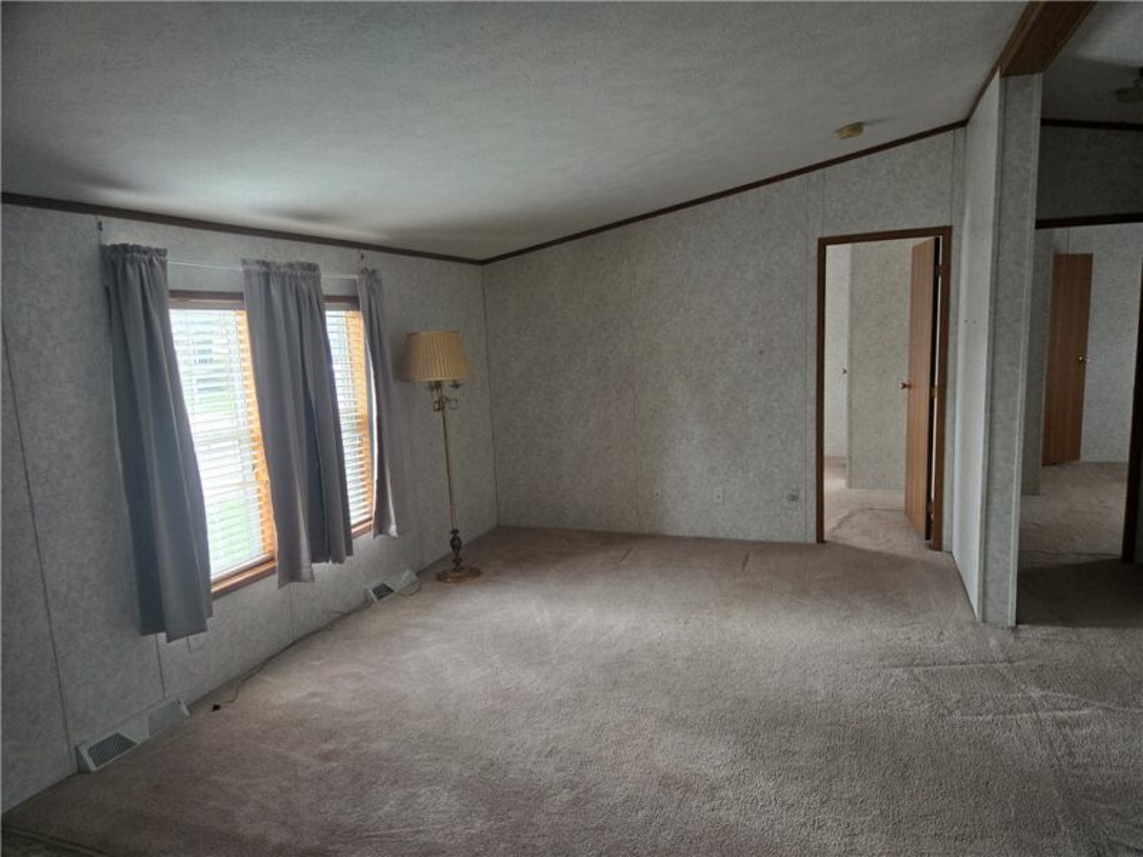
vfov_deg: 58.9
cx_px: 572
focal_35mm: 23
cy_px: 428
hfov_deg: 73.9
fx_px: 759
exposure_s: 1/120
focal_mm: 5.4
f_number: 1.8
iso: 250
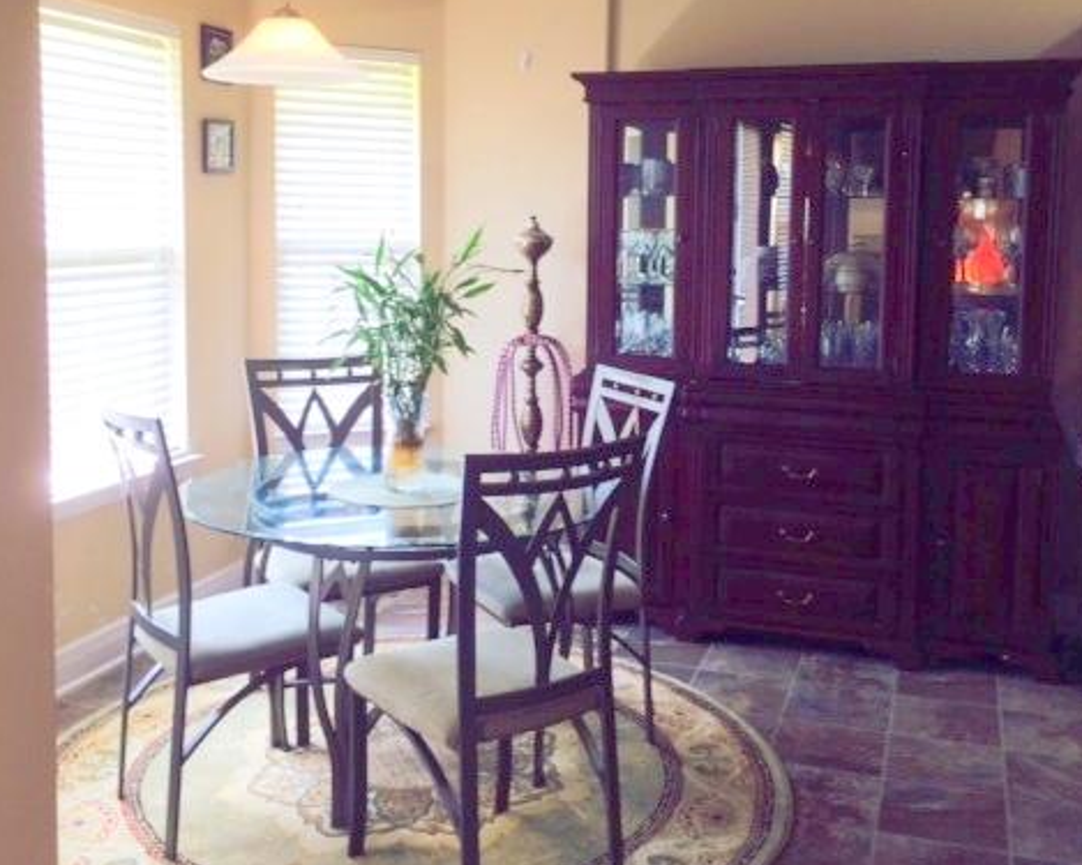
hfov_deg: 45.8
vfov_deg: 37.1
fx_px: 1281
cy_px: 321
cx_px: 542
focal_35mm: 40
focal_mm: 4.12
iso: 50
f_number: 2.2
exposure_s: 1/30
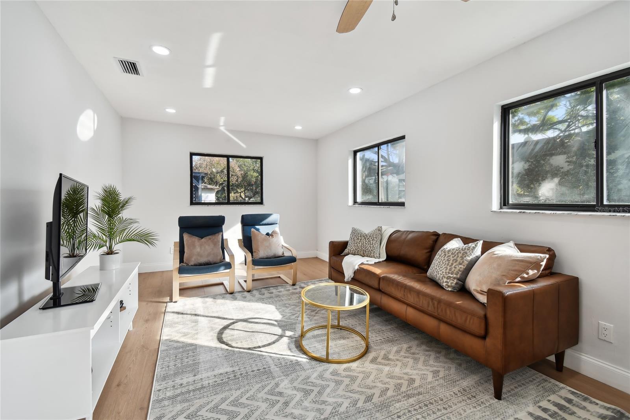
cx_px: 315
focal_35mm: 15
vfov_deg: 77.3
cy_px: 210
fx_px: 262
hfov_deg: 100.4
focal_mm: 10
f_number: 7.1
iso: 100
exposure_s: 1/25
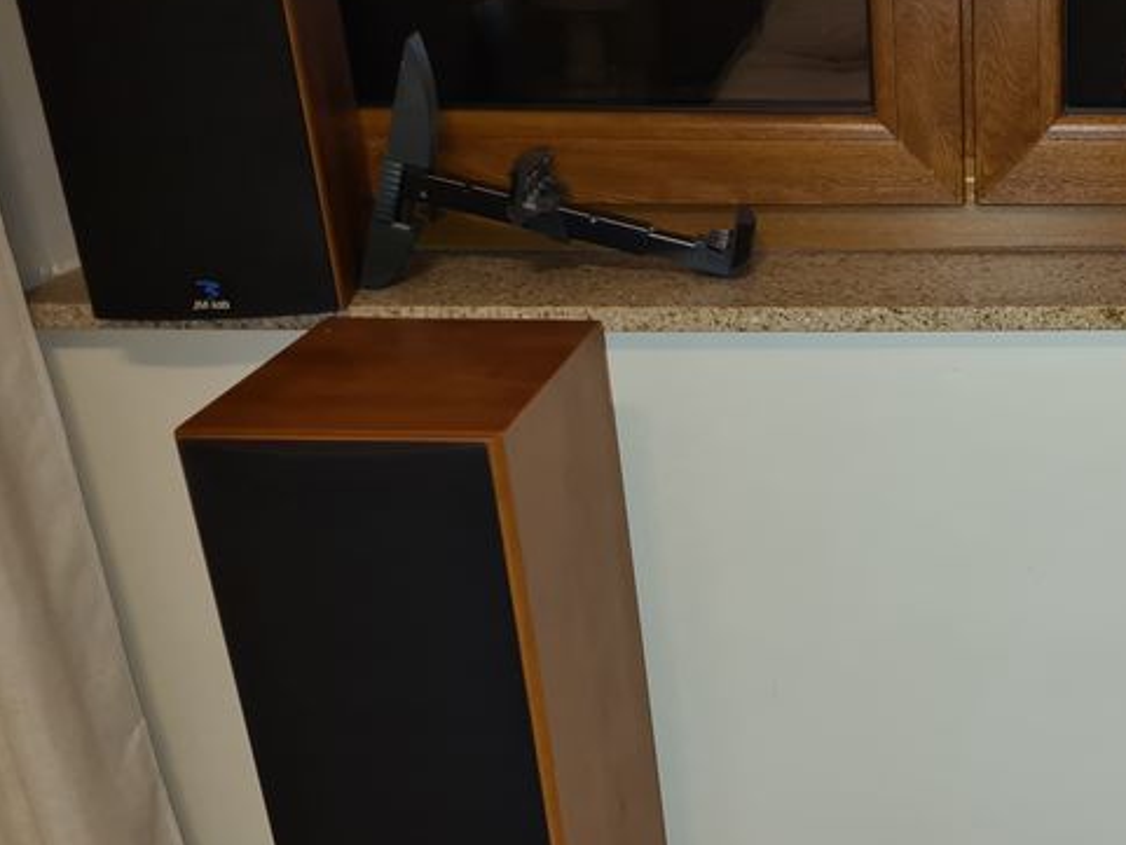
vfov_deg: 26.6
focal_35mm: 54
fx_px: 1757
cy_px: 658
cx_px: 1056
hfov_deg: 33.3
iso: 500
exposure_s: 1/33
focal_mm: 5.4
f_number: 1.8
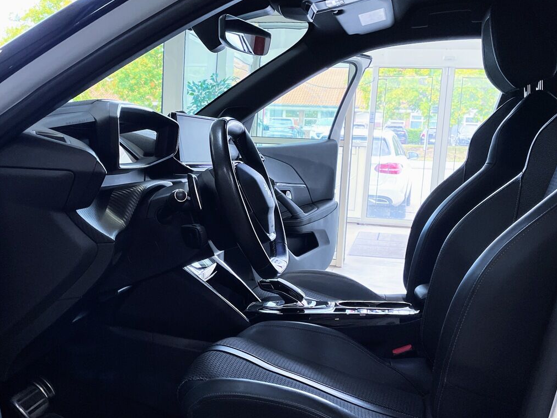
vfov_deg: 32.8
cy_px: 250
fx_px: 708
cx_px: 232
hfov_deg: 42.8
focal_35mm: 44
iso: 40
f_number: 1.6
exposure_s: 1/100
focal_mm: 4.2
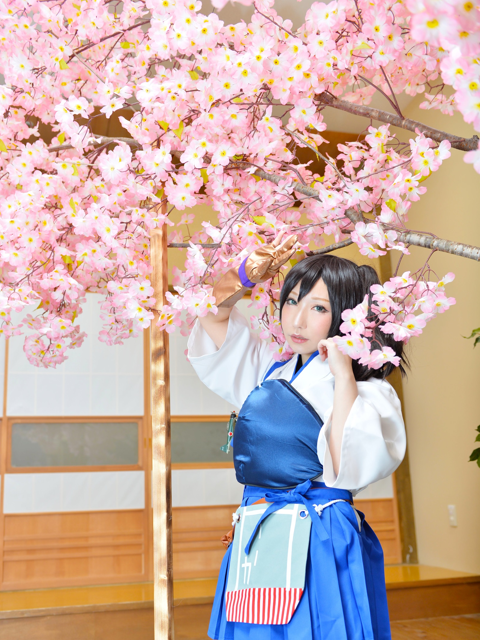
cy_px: 345
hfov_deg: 38.7
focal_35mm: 37
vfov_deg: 50.1
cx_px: 240
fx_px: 684
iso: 200
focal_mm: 34
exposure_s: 1/200
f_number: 3.5
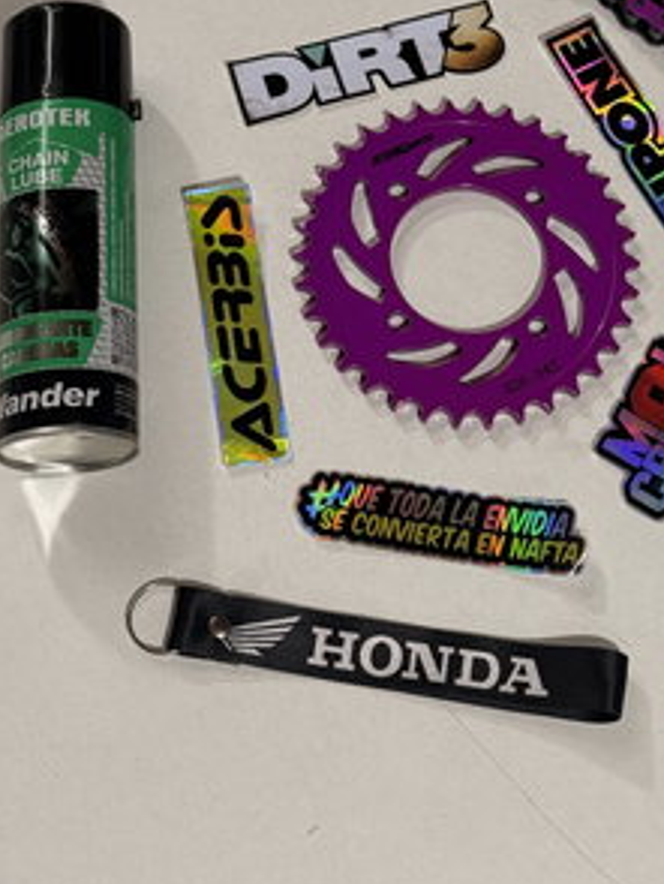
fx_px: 2222
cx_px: 496
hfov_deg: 16.9
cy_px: 188
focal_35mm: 87
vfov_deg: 22.2
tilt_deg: -66.2
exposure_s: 1/50
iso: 50
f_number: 1.78
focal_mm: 6.76
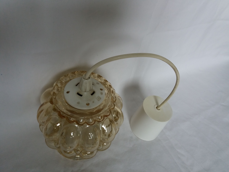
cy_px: 86
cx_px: 114
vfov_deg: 49.7
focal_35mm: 28
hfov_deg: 63.4
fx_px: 185
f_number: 1.9
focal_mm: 3.7
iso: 80
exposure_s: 1/120
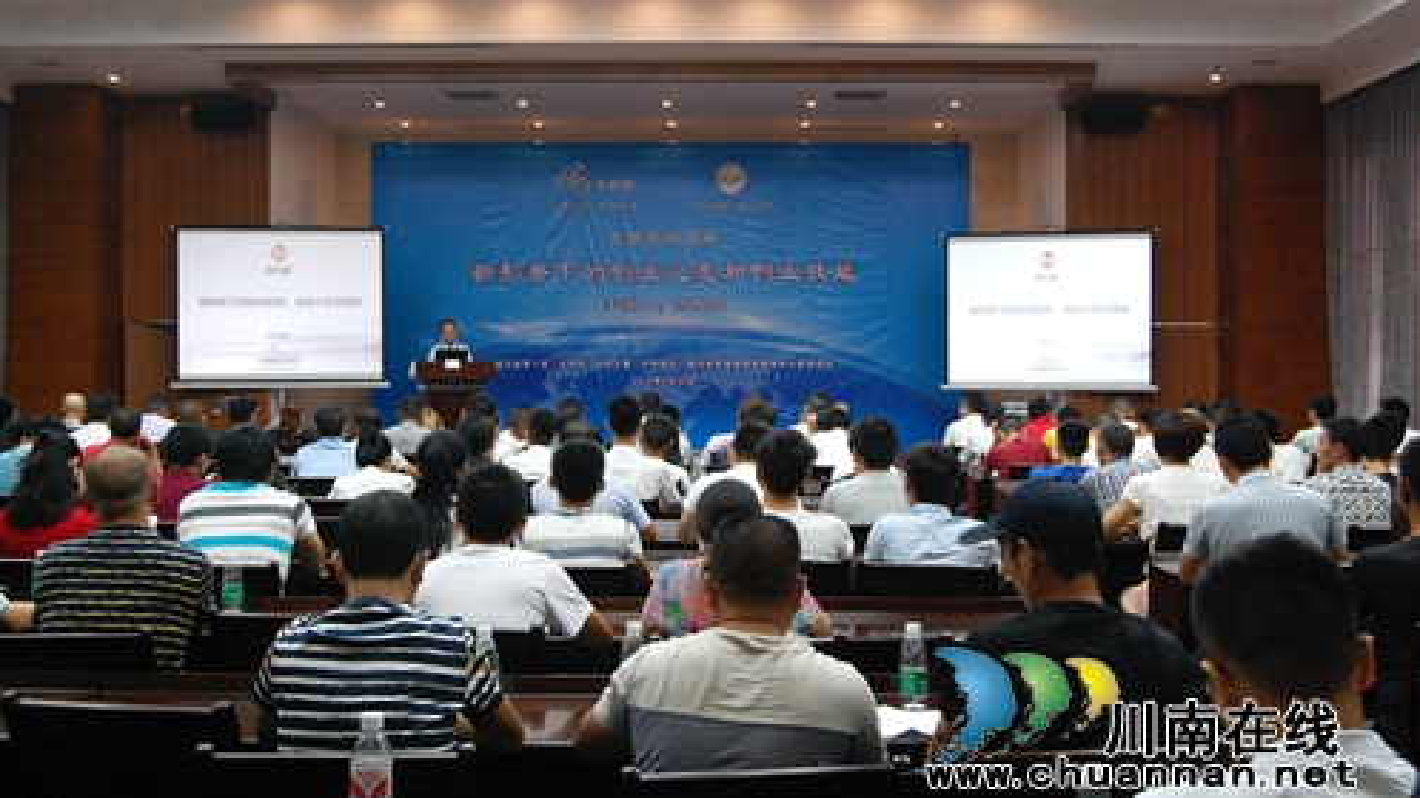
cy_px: 379
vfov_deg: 29.0
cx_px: 710
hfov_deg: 49.4
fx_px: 1544
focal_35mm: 41
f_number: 6.3
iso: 1600
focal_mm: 26
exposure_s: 1/60
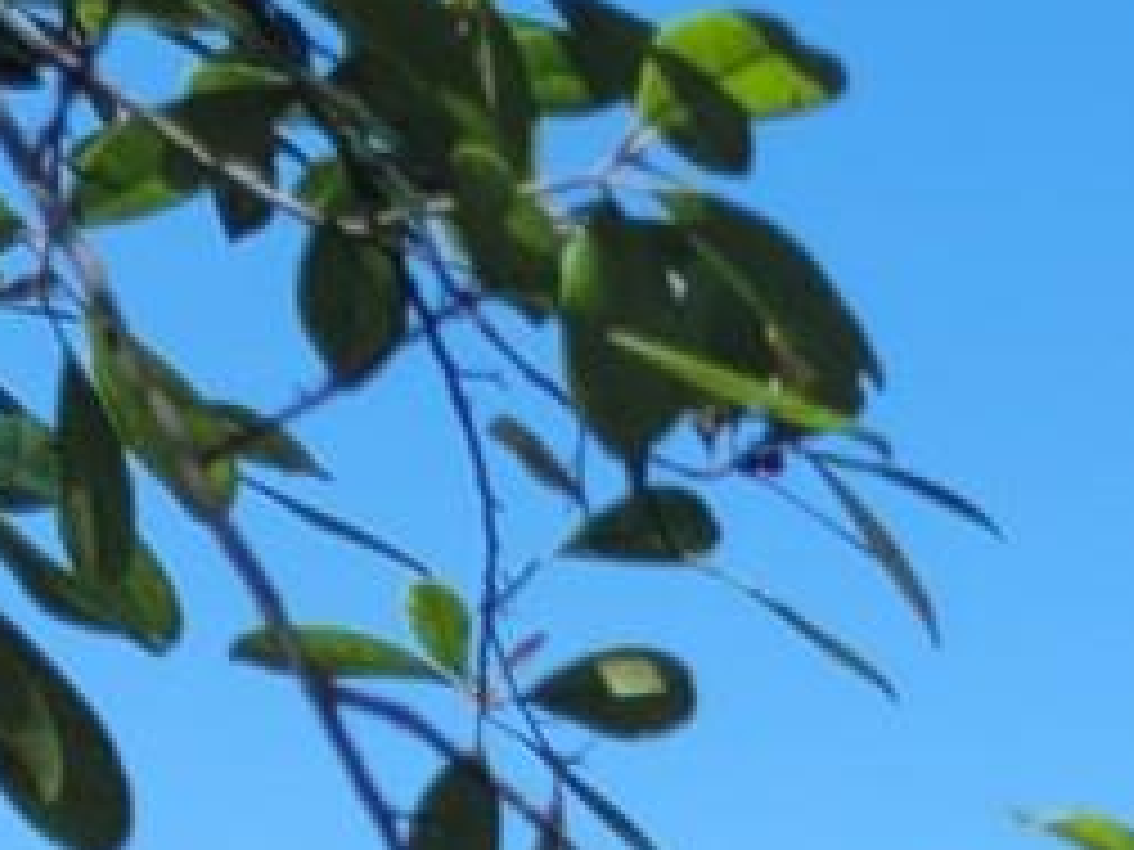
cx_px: 2210
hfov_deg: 11.0
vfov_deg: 8.8
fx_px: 5405
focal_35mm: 165
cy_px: 1232
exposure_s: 1/1567
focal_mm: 5.4
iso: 40
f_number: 1.8
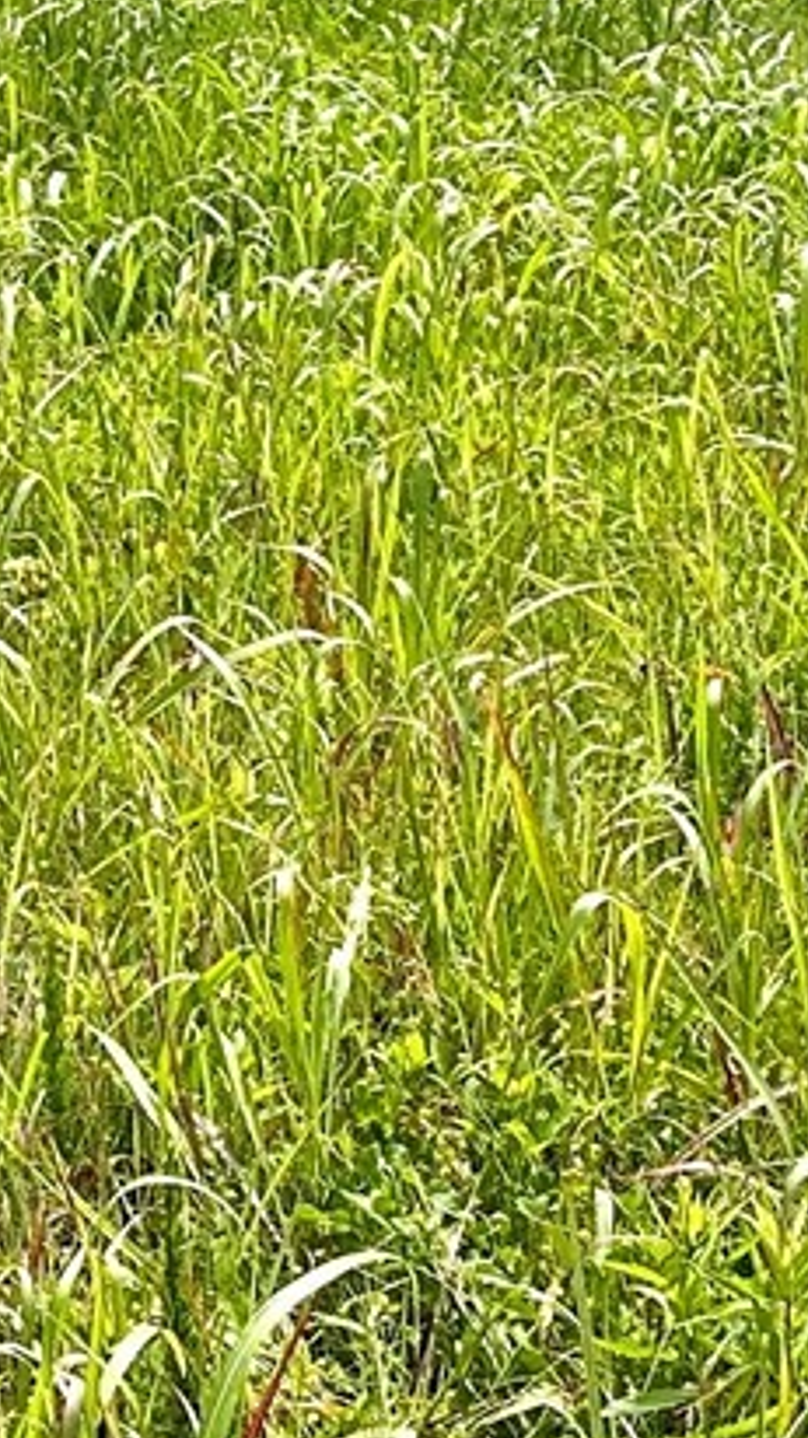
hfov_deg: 9.8
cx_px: -182
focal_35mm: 122
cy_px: -105
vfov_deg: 17.1
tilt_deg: -5.6
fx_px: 4650
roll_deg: -1.3
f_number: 1.78
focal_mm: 6.86
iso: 80
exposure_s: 1/5000
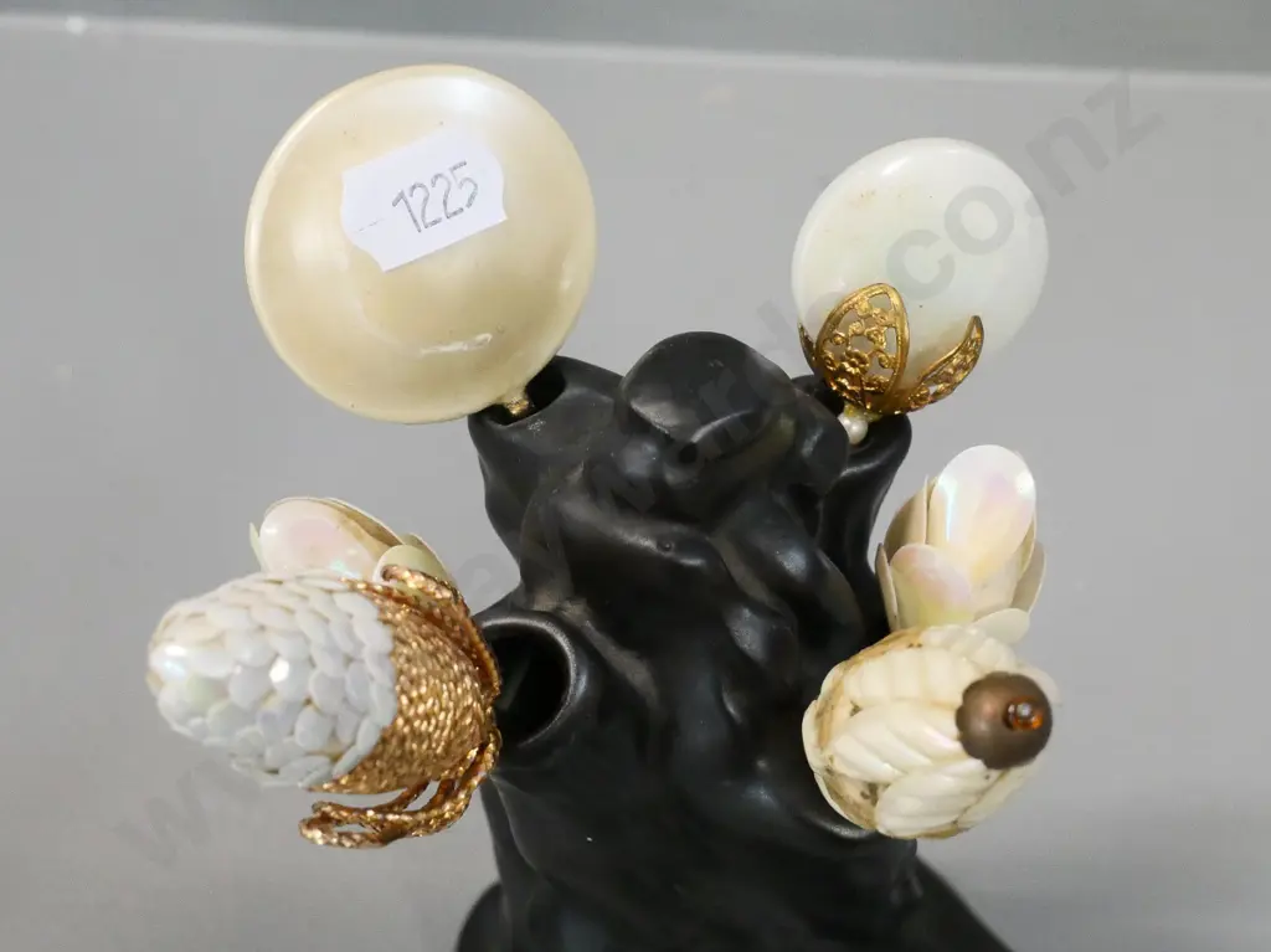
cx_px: 636
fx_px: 1982
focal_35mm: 54
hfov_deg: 35.6
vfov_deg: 27.0
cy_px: 476
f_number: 6.3
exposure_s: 1/40
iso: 3200
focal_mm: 27
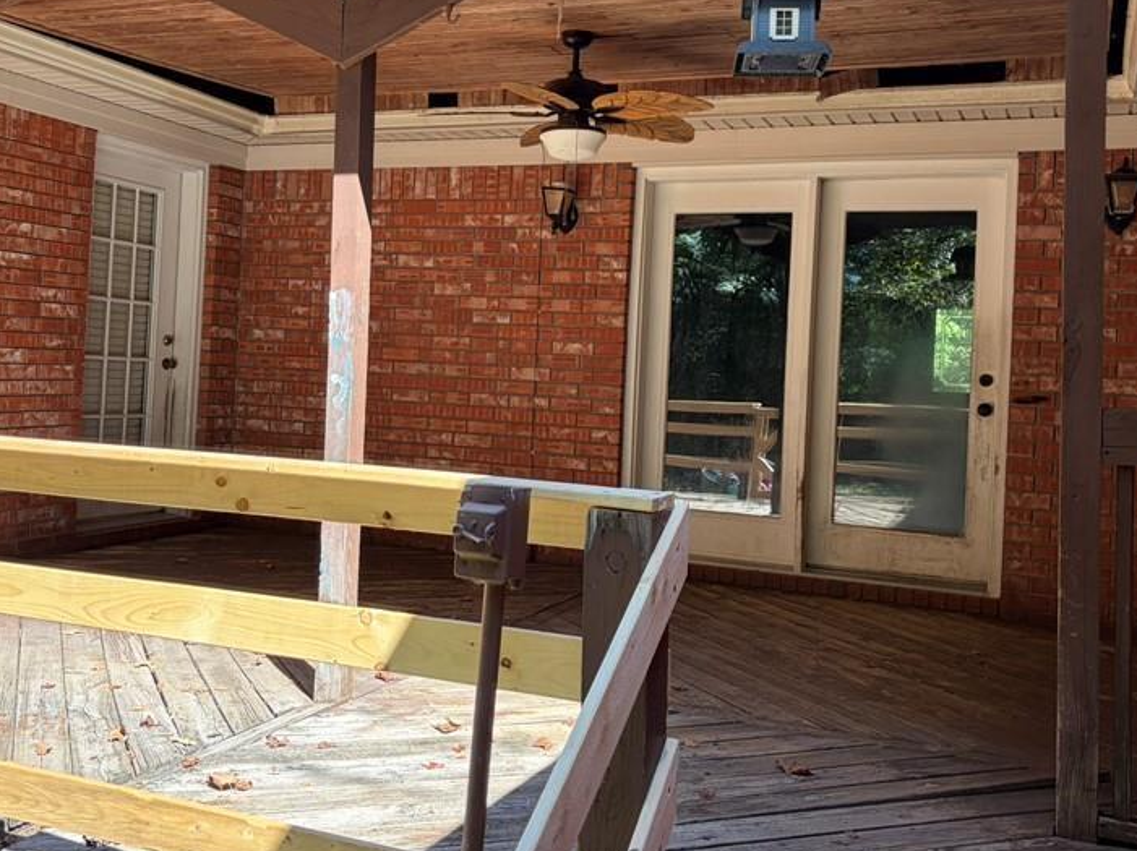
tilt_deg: +1.0
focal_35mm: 38
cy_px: 342
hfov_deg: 48.9
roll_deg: -1.7
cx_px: 513
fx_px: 1248
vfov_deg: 37.5
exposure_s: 1/379
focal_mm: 5.96
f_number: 1.6
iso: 50
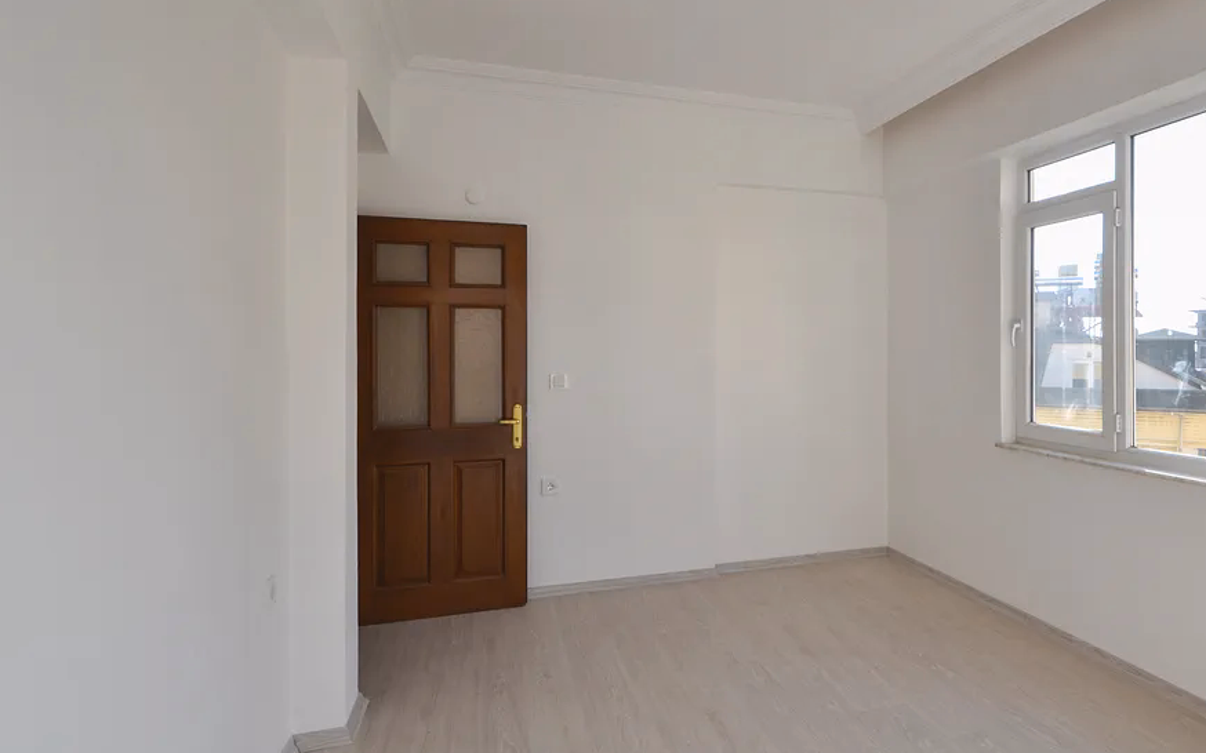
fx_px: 690
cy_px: 371
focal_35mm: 21
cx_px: 730
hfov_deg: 81.2
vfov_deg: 57.3
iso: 100
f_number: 6.3
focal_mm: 10
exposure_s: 1/100
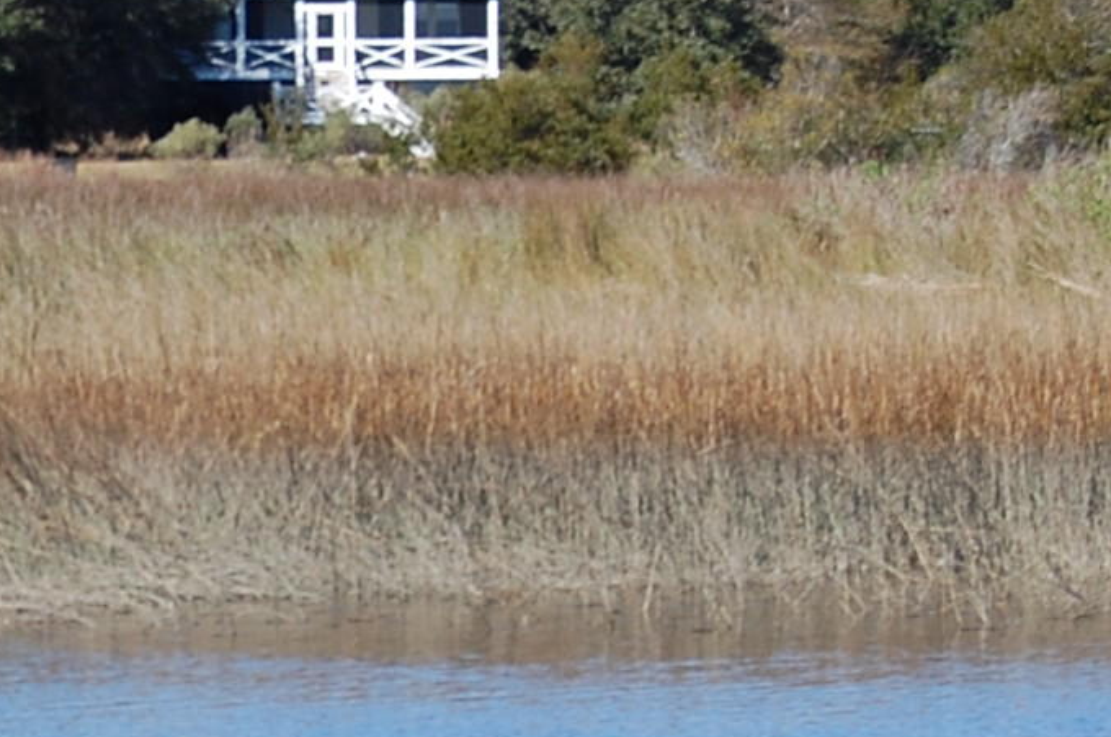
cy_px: 467
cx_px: -103
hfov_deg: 7.5
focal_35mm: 274
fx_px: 8431
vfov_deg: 5.0
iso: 200
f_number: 10
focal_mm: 55
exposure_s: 1/250
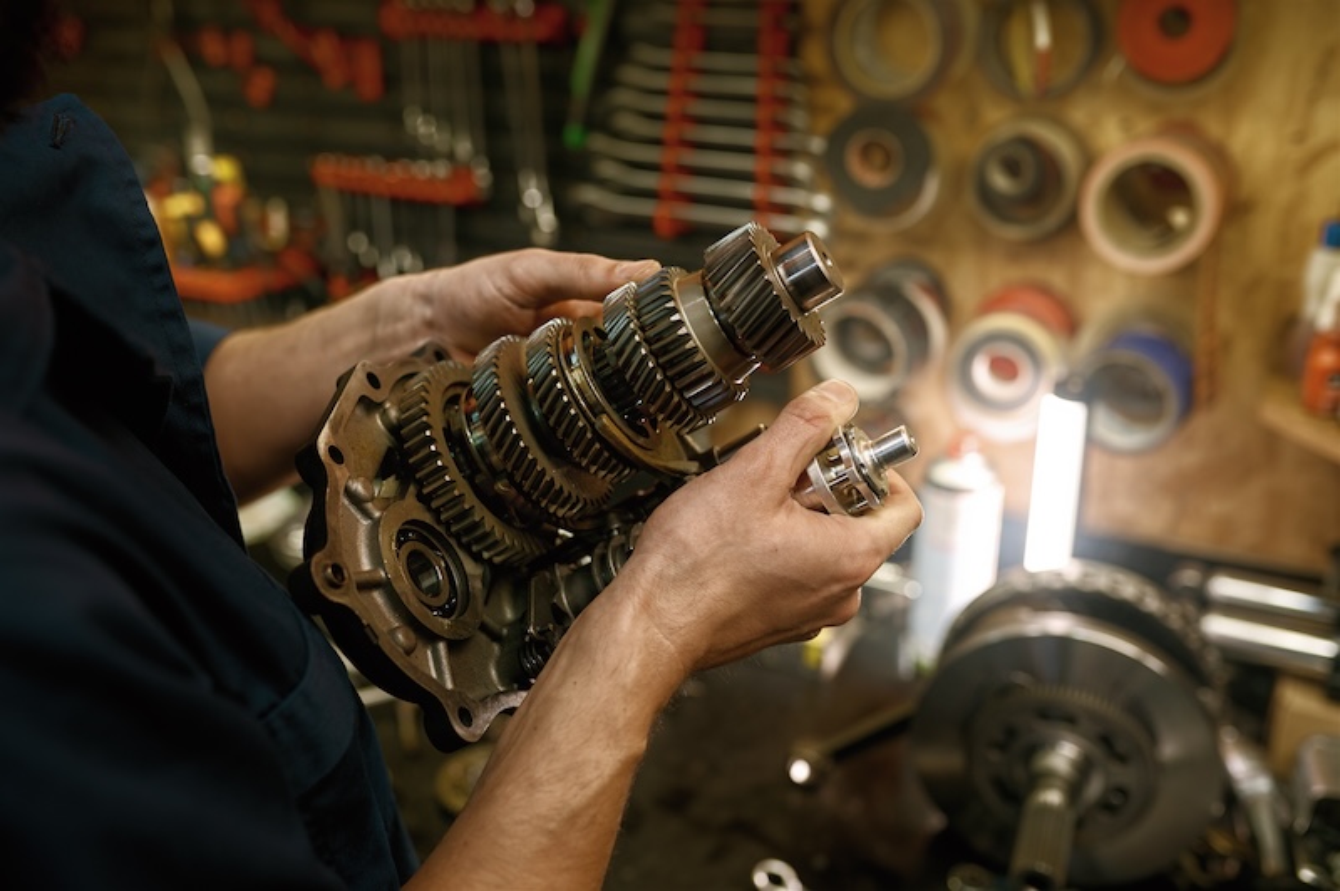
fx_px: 1302
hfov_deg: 54.5
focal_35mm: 35
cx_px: 670
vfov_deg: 37.8
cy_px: 446
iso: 400
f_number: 2.8
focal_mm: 35
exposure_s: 1/125
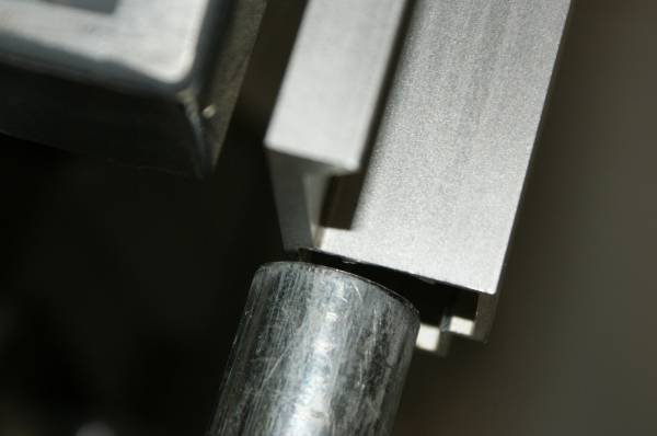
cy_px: 218
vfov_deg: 13.0
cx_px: 328
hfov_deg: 19.5
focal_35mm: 105
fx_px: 1913
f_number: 6.3
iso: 400
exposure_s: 1/125
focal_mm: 70
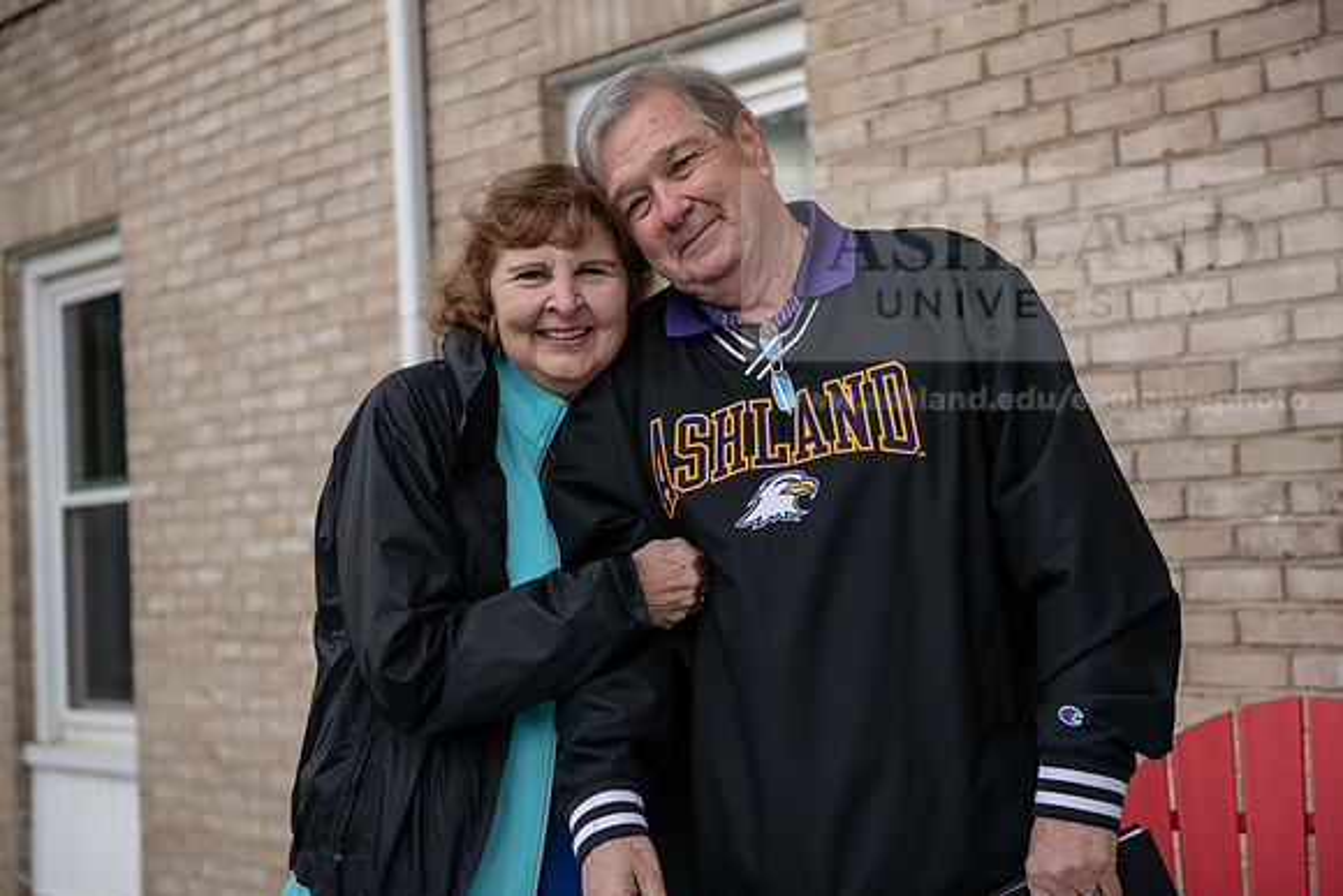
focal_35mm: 62
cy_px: 448
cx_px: 672
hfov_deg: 32.4
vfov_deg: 21.9
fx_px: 2313
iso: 125
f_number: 3.5
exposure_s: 1/320
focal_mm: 62
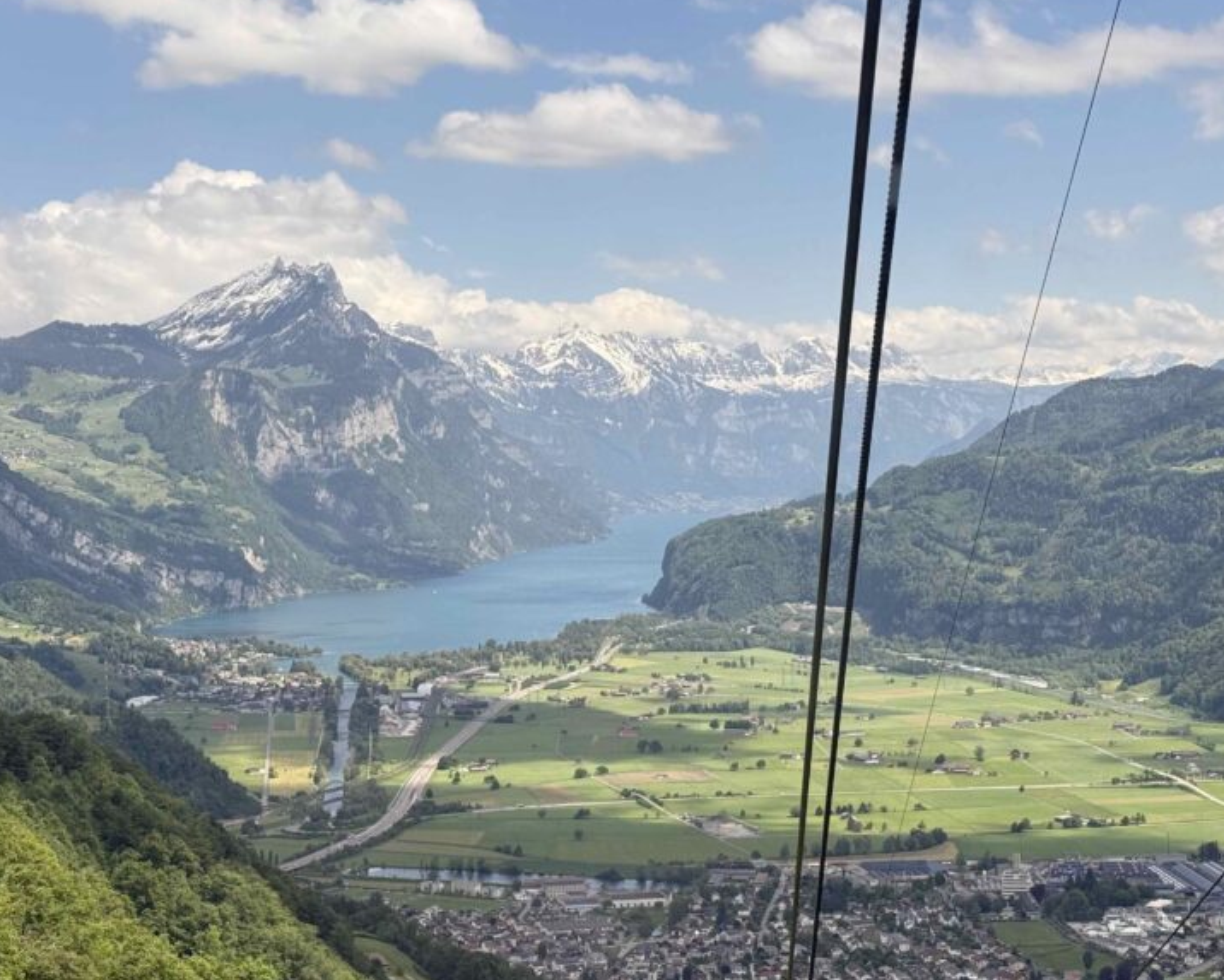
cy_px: 635
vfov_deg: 22.7
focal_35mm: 67
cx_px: 622
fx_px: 2427
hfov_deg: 28.3
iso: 64
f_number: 1.78
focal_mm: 6.76
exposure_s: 1/2976
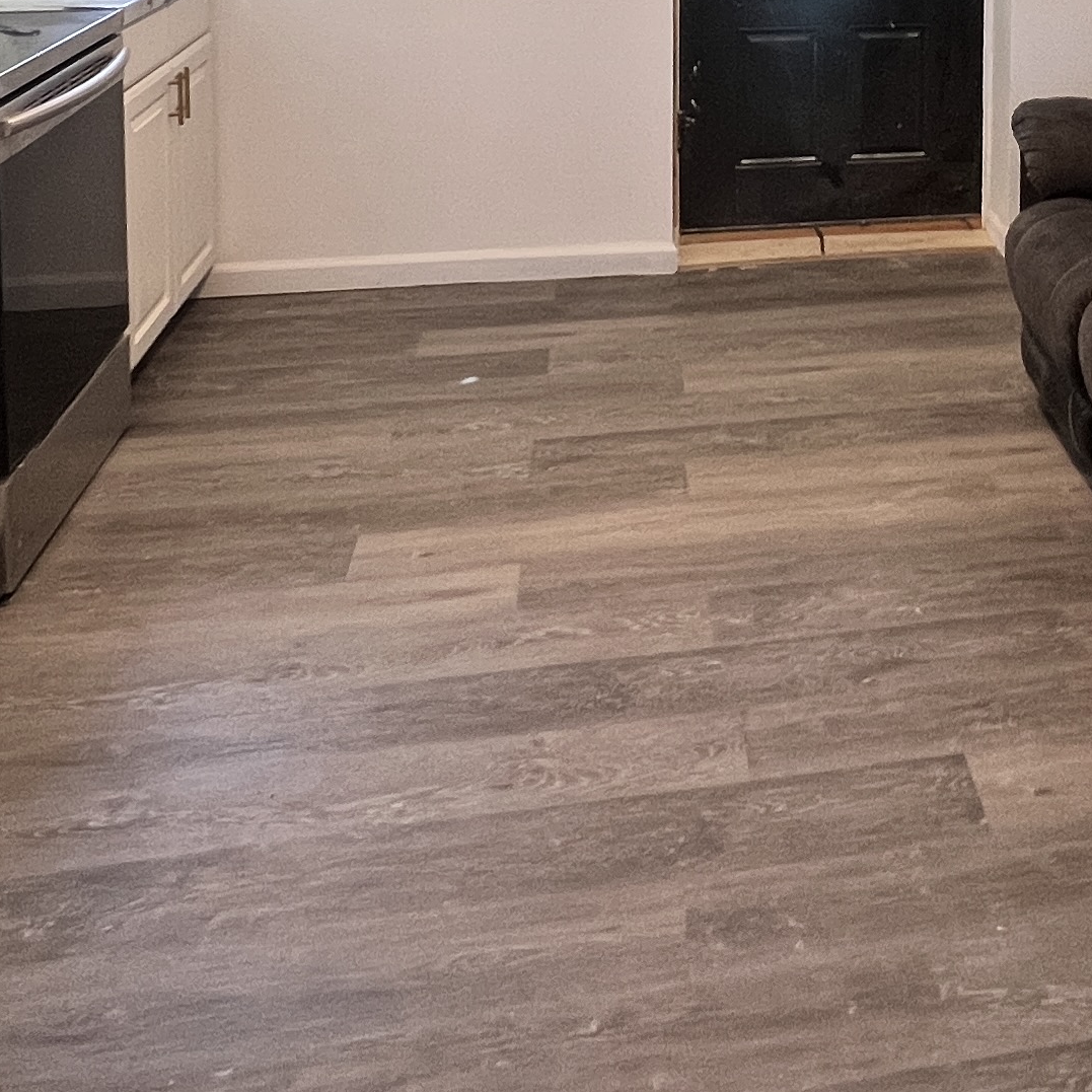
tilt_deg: -3.8
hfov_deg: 36.9
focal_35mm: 43
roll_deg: -0.1
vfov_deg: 33.1
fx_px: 1535
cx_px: 967
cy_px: -167
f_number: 1.8
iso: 200
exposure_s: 1/120
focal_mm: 1.57
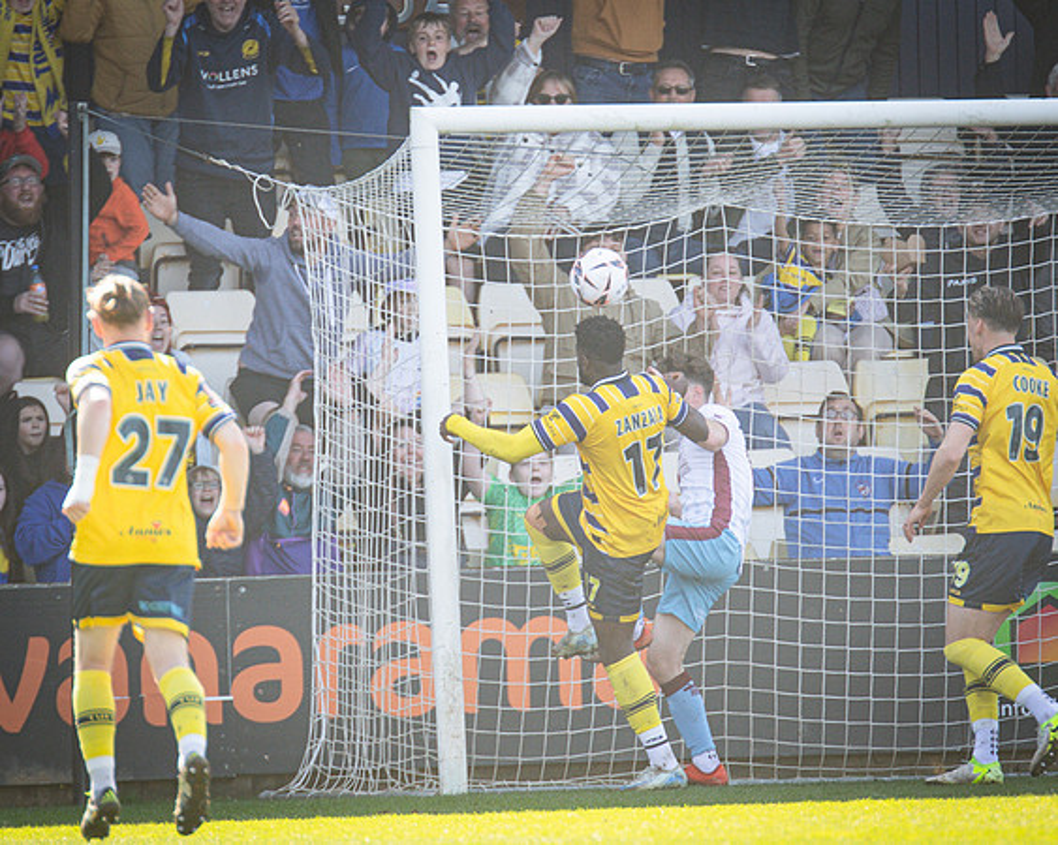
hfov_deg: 2.5
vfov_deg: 2.0
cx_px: 483
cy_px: 386
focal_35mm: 771
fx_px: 24145
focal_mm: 420
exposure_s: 1/1000
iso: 800
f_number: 4
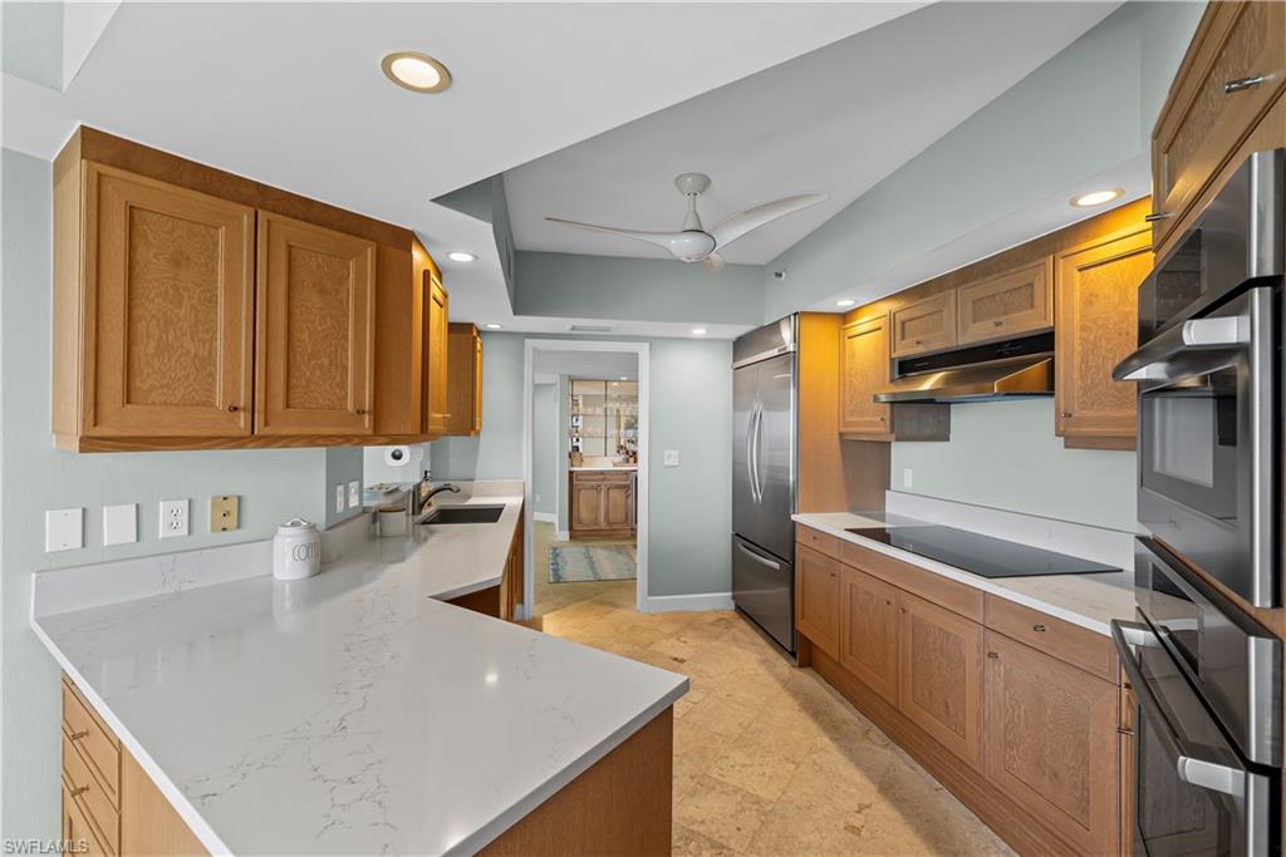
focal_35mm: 15
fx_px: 536
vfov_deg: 77.3
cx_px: 643
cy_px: 428
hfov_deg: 100.4
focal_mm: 15
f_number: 9
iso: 200
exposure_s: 1/1.67
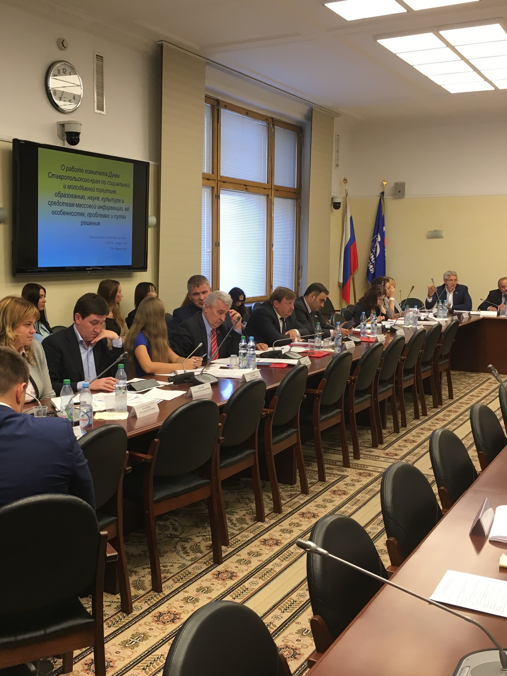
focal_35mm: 39
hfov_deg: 36.8
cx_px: 222
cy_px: 340
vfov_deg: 47.9
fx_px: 762
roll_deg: -1.0
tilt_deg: -4.9
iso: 40
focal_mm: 4.15
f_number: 2.2
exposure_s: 1/33
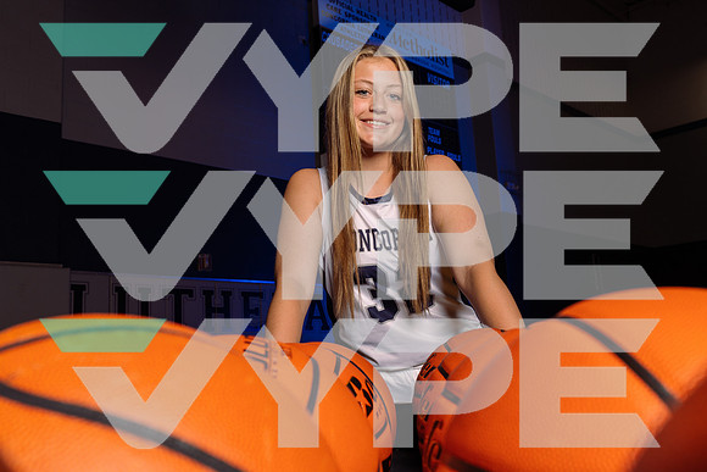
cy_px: 236
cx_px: 354
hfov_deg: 54.4
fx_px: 687
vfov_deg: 37.9
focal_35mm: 35
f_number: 8
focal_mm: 35
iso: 320
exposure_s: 1/200
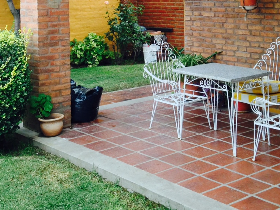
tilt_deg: -5.1
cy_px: 14
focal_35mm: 71
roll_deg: +0.9
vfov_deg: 20.2
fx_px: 574
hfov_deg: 27.4
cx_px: 158
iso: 64
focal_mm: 4.12
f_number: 2.4
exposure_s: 1/50
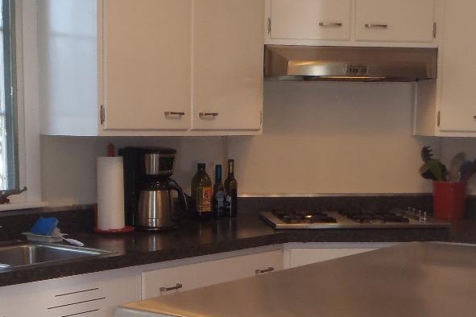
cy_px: 279
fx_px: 939
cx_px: 251
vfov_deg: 18.9
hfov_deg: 28.4
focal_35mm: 71
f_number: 3.5
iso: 100
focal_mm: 5
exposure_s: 1/30
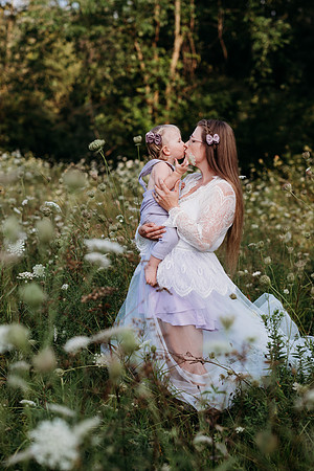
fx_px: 1112
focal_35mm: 85
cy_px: 236
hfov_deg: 16.1
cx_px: 157
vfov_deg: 23.9
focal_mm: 85
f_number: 3.5
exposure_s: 1/1250
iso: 250
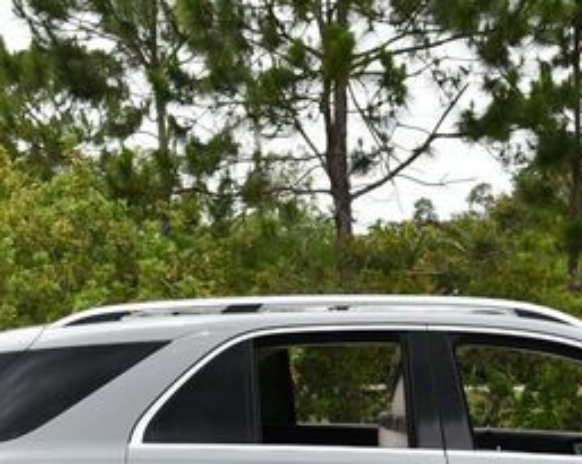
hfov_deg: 18.4
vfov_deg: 14.7
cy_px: 441
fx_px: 1772
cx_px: 505
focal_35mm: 103
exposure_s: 1/250
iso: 140
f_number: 8
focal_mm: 22
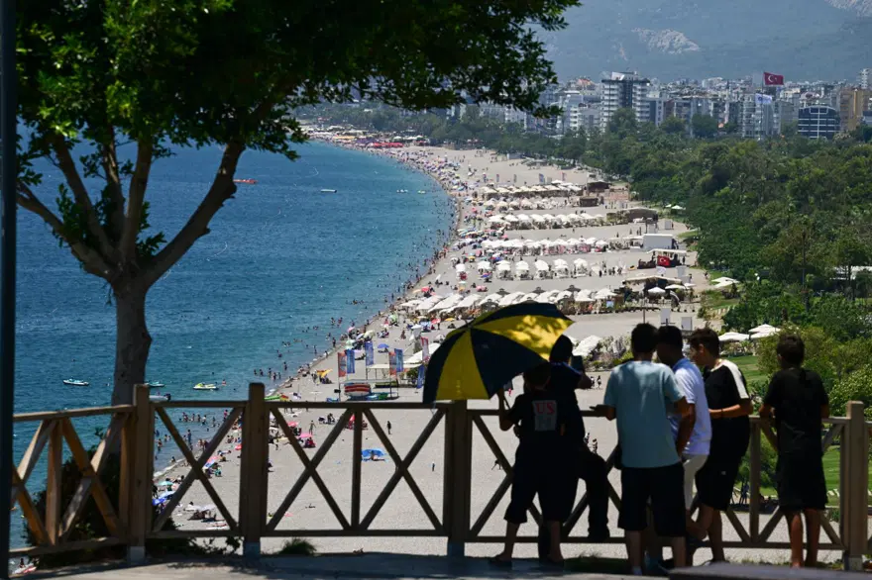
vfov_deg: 8.3
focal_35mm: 165
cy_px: 290
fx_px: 3995
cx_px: 436
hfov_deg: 12.5
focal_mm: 165
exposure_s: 1/640
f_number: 8
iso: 100
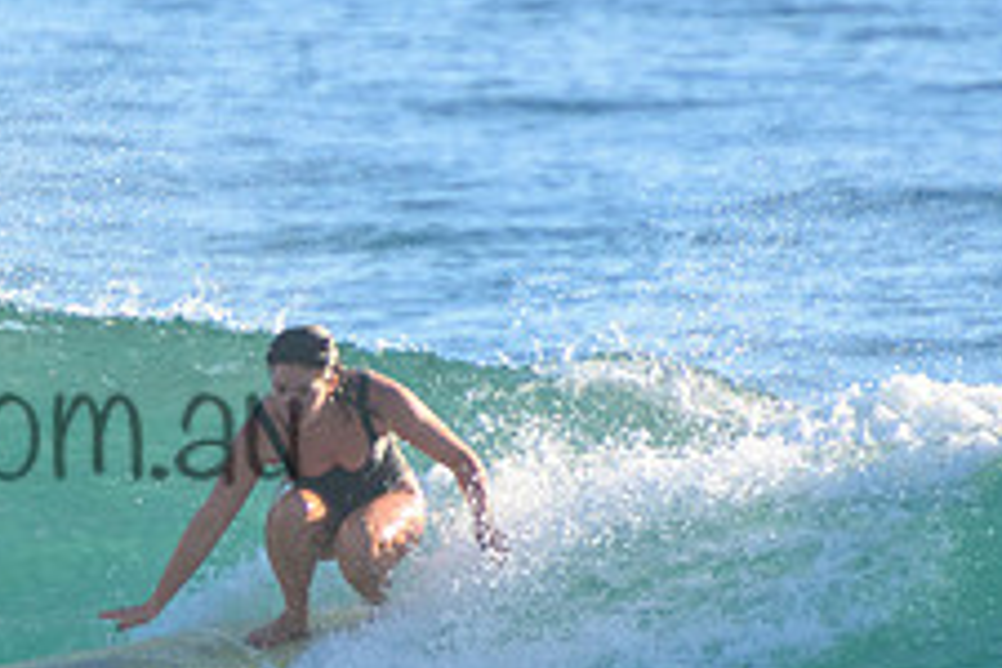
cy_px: 376
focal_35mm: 1550
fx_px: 43138
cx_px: -169
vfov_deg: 0.9
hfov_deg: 1.3
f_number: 5.6
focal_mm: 400
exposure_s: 1/2500
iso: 720
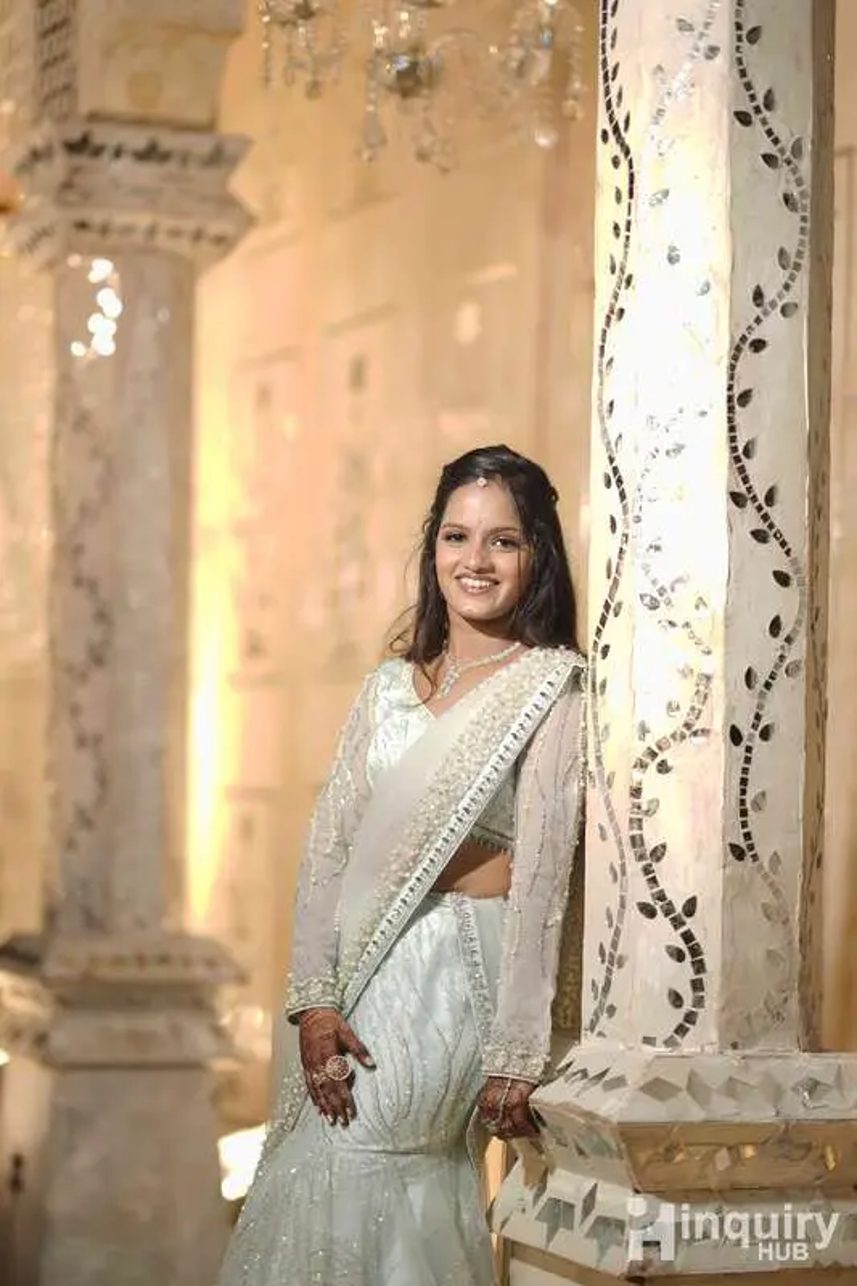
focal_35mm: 85
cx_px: 428
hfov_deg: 16.1
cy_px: 643
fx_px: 3036
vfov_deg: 23.9
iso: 64
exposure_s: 1/200
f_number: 1.4
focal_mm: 85
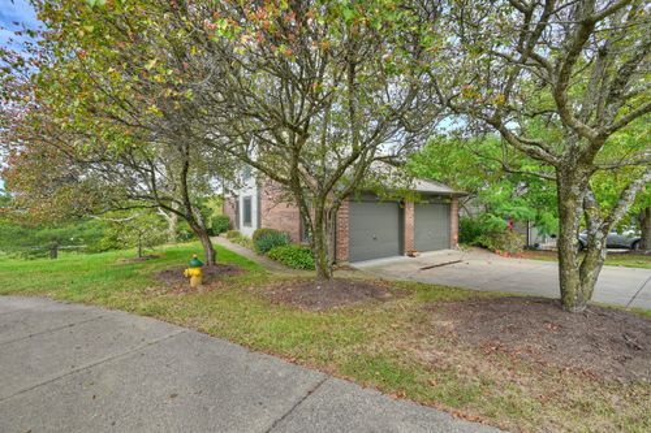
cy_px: 216
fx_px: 253
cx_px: 326
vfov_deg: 81.2
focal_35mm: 14
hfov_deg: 104.3
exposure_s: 1/20
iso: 100
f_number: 9
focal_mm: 14
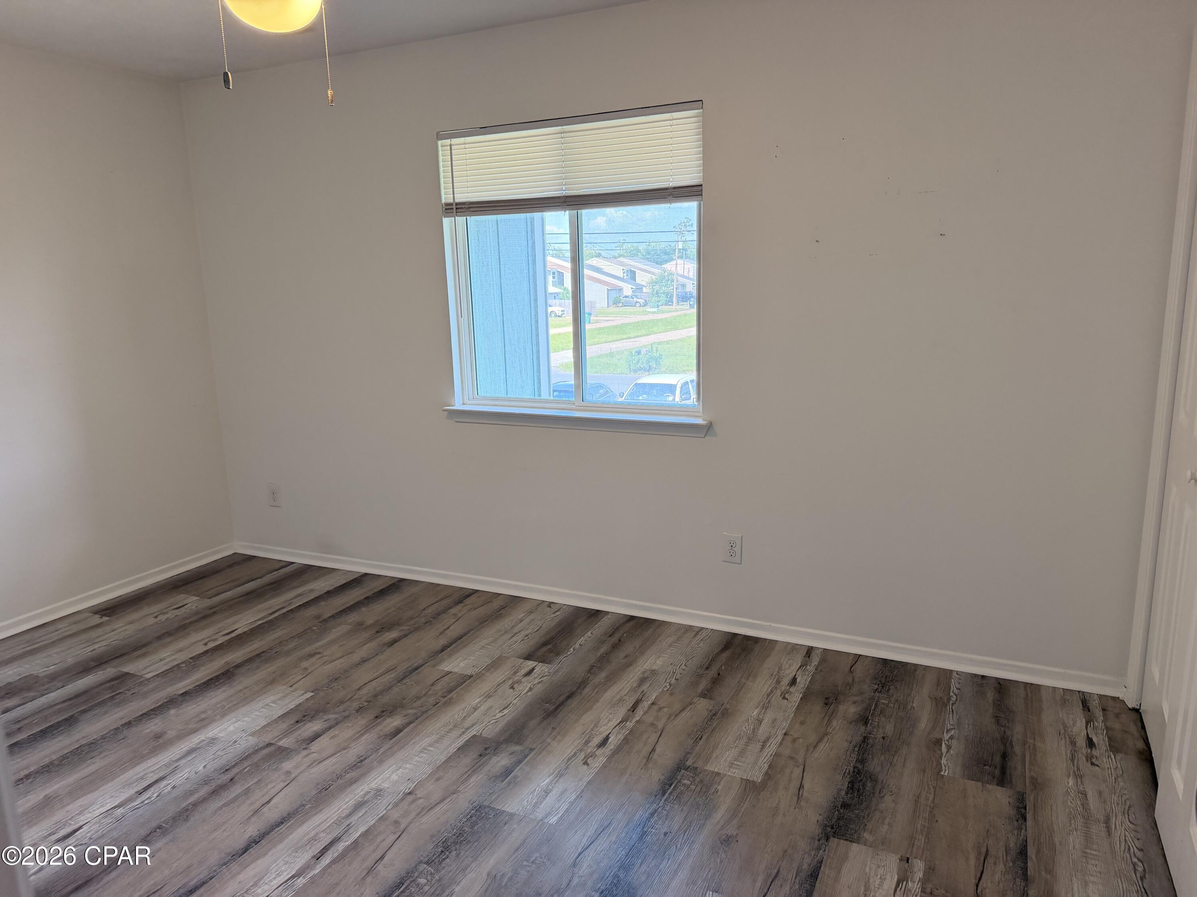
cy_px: 448
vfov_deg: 56.8
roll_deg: +2.6
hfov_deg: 71.6
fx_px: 830
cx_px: 598
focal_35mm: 24
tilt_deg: -11.9
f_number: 1.78
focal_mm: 6.76
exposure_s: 1/134
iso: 200
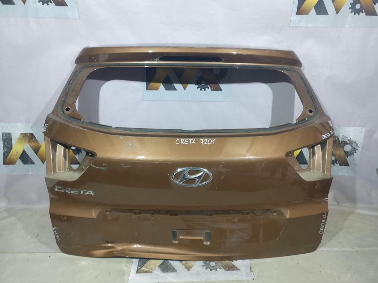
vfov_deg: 49.7
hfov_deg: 63.4
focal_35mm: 28
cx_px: 189
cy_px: 142
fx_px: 306
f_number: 2
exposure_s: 1/20
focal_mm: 4.26
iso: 400
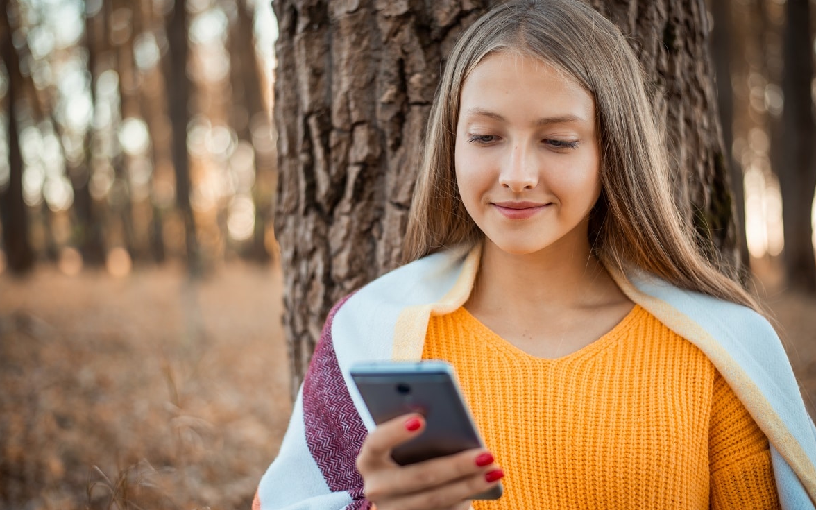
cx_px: 413
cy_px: 256
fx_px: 1156
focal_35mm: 52
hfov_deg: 38.9
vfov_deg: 24.9
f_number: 2.2
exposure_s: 1/160
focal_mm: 50
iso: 100
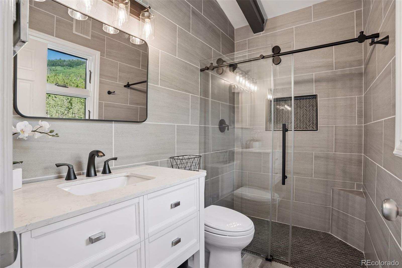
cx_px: 201
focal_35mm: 17
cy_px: 134
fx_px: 190
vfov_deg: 70.4
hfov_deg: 93.3
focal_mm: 17
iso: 400
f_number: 9
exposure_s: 1/8
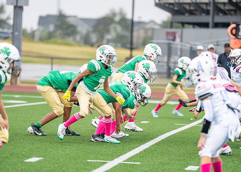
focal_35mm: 257
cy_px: 94
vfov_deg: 5.6
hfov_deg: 7.8
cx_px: 123
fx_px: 1758
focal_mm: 200
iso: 500
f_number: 2.8
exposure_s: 1/1000
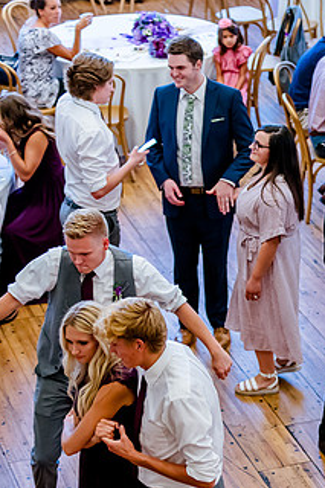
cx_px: 420
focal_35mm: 127
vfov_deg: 16.1
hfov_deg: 10.6
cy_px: 268
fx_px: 1722
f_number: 2.8
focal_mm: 70
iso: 2500
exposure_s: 1/640
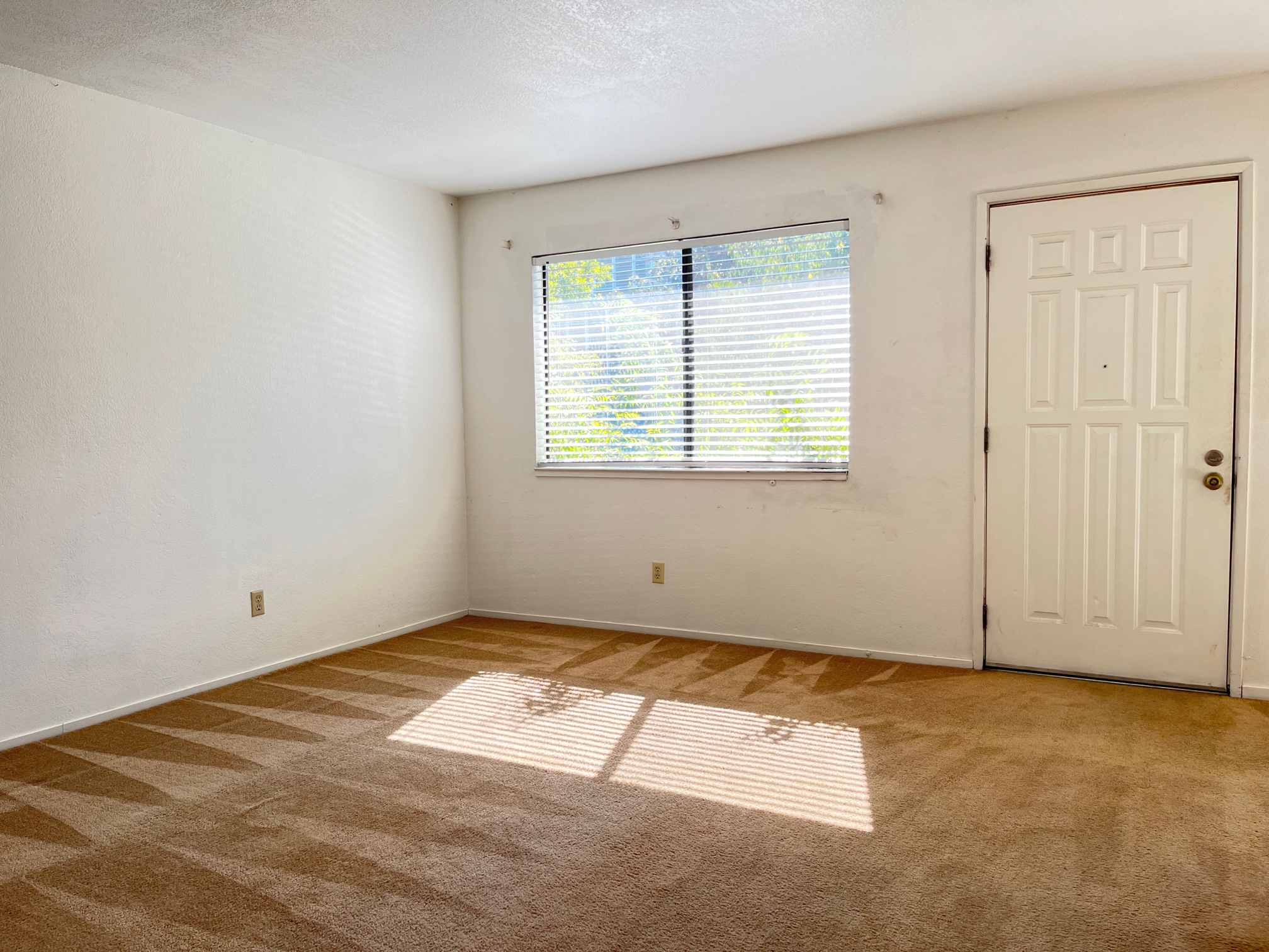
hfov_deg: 67.3
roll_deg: +0.6
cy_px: 476
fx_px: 953
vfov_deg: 53.1
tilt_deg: -4.8
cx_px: 634
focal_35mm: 26
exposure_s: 1/172
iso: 50
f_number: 1.6
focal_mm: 5.1
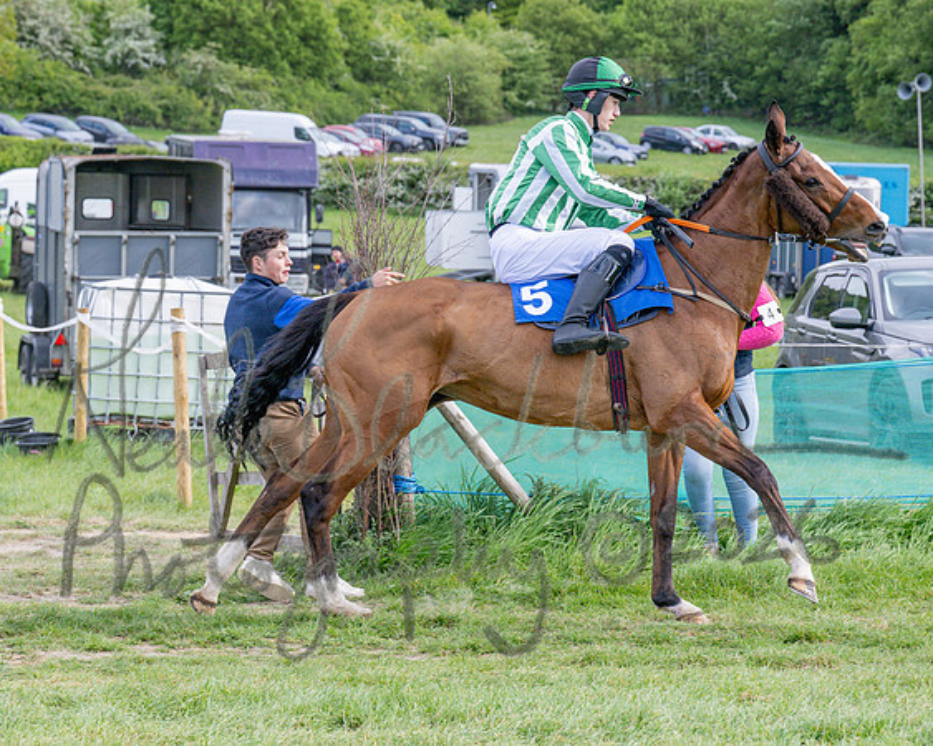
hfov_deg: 14.5
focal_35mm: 133
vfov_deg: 11.6
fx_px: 3669
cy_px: 327
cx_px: 456
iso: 400
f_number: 4.5
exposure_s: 1/1250
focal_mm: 70
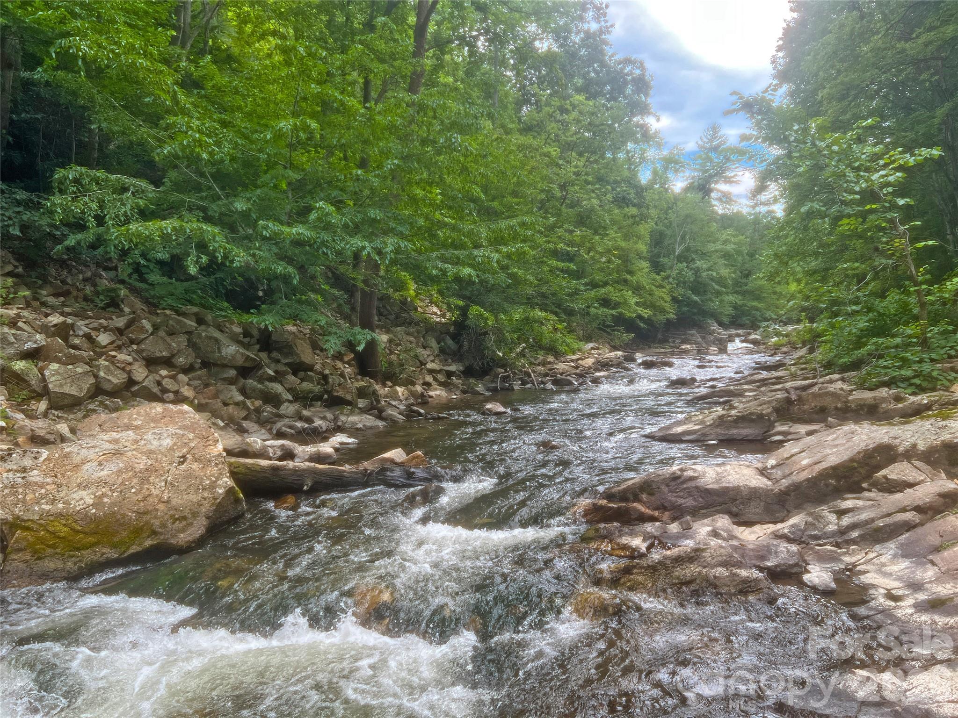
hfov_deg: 67.3
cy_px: 359
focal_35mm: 26
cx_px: 479
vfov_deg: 53.1
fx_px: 720
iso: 50
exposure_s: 1/718
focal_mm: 5.7
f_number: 1.5
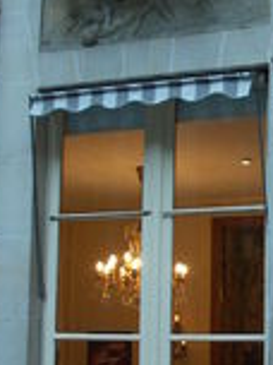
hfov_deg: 15.8
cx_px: 328
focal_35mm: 90
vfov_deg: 21.7
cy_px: 238
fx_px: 946
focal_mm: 7.2
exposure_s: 1/50
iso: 100
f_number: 2.8
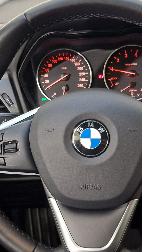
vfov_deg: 38.5
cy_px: 136
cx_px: 90
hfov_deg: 22.2
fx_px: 362
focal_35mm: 54
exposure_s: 1/33
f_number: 1.8
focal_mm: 6.4
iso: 320
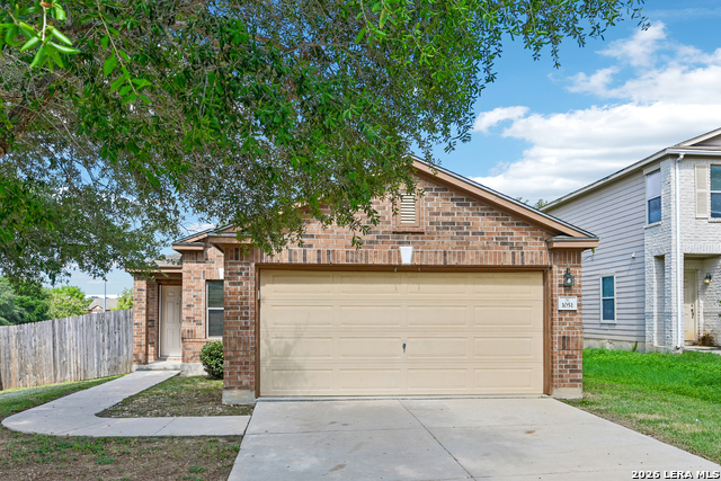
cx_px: 360
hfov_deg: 63.6
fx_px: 581
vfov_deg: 45.0
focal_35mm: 29
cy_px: 240
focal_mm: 29
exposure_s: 1/500
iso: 400
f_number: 8
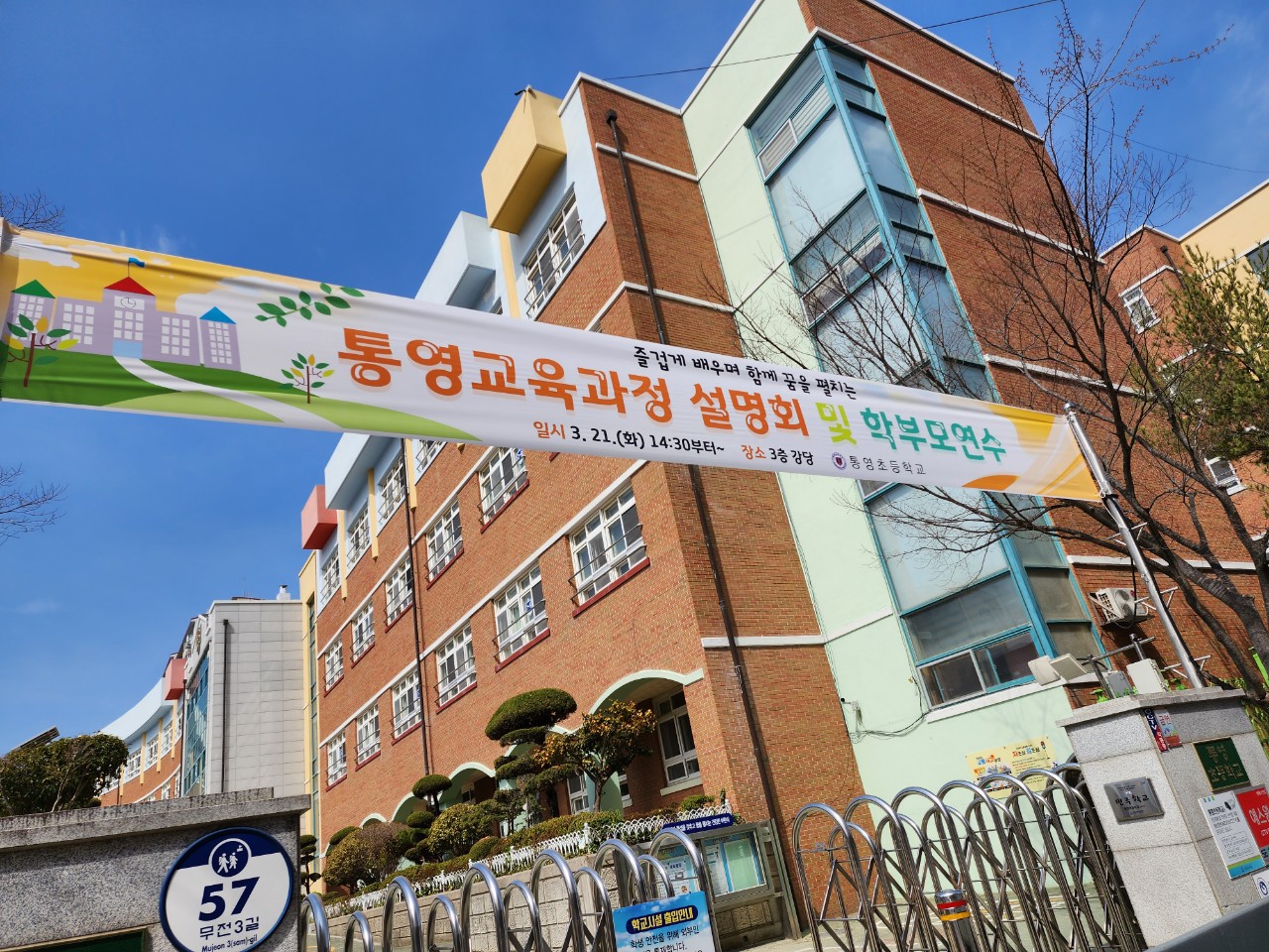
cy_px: 476
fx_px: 843
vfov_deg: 58.9
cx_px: 634
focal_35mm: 23
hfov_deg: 73.9
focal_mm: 6.4
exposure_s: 1/1667
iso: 12
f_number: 1.8
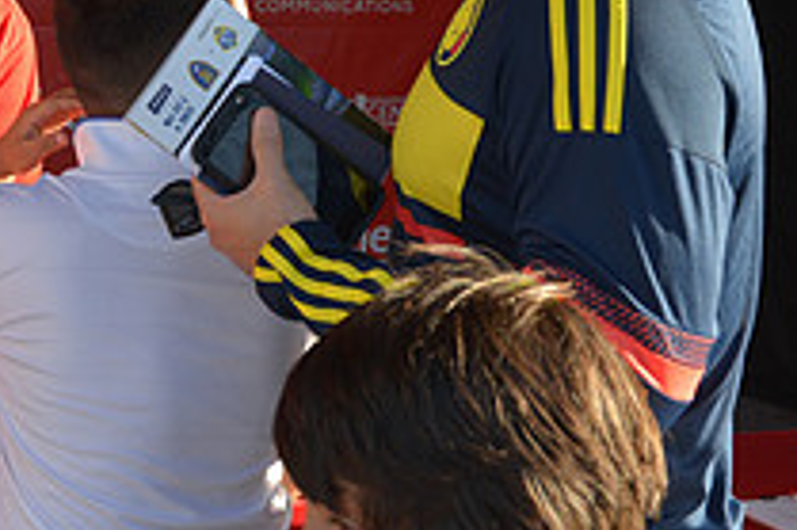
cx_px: -118
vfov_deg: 15.1
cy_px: 29
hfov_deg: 21.5
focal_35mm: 89
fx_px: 1969
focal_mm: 32
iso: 400
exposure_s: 1/250
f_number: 8
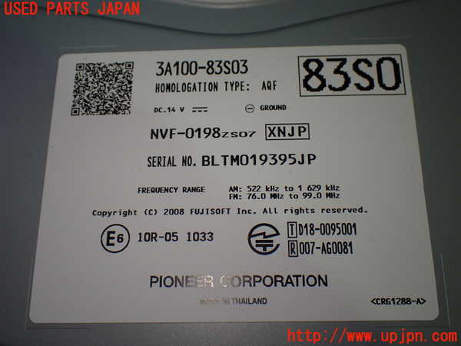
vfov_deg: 37.7
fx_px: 506
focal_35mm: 38
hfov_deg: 49.0
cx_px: 230
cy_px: 173
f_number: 2.7
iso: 125
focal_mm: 6.83
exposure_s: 1/160
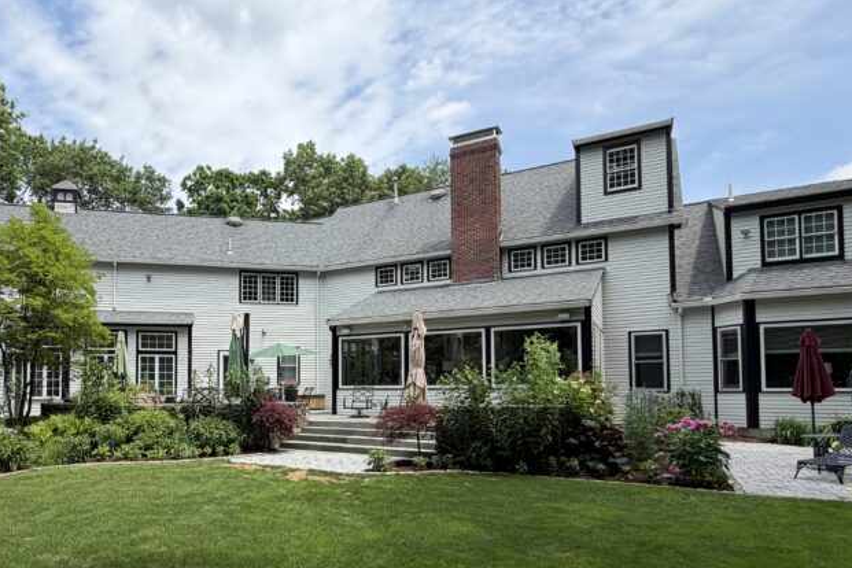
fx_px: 568
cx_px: 295
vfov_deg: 52.3
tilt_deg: +2.1
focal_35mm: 24
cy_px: 370
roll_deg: +0.6
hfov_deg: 71.9
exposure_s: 1/770
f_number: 2.2
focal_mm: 2.22
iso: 25
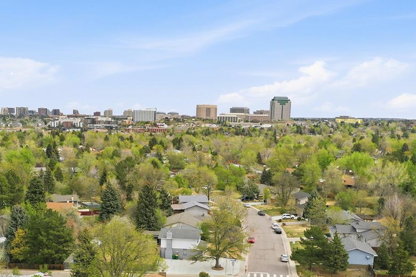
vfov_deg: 26.3
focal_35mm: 50
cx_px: 157
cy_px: 234
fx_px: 578
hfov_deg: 39.4
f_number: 6.3
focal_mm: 10.3
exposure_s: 1/500
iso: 100
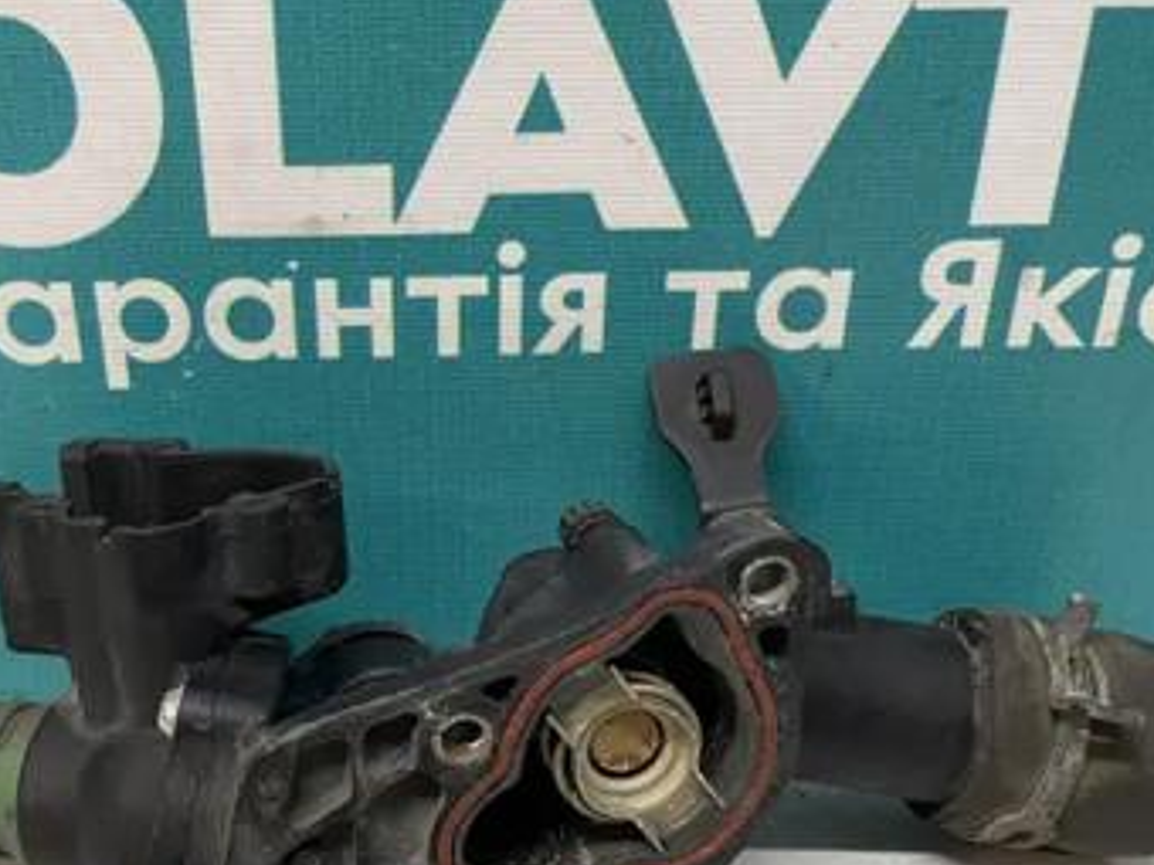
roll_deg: +3.2
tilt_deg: -34.1
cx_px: 451
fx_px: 1634
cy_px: 526
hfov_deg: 38.7
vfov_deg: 29.6
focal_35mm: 49
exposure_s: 1/50
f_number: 1.6
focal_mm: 4.2
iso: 80
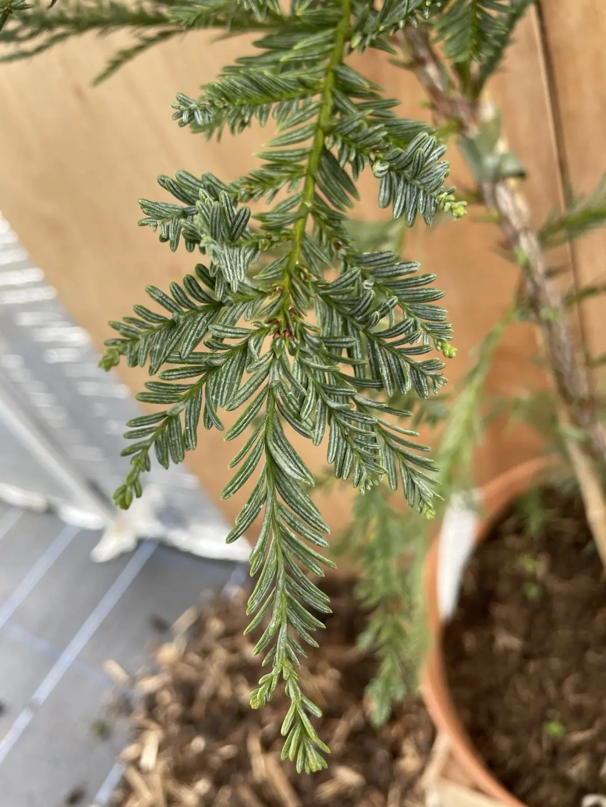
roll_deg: +26.8
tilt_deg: -35.6
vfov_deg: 67.3
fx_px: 607
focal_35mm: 26
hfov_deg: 53.1
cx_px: 303
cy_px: 404
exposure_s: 1/121
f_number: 1.6
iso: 40
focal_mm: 4.2
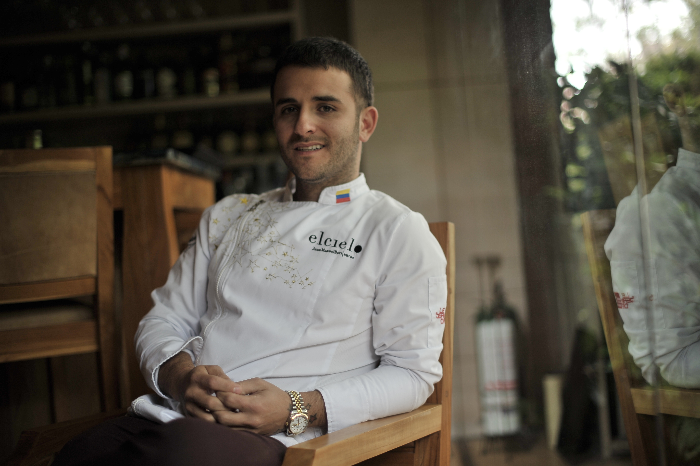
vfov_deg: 27.0
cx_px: 350
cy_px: 233
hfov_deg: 39.6
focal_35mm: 50
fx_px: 972
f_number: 1.4
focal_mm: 50
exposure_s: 1/200
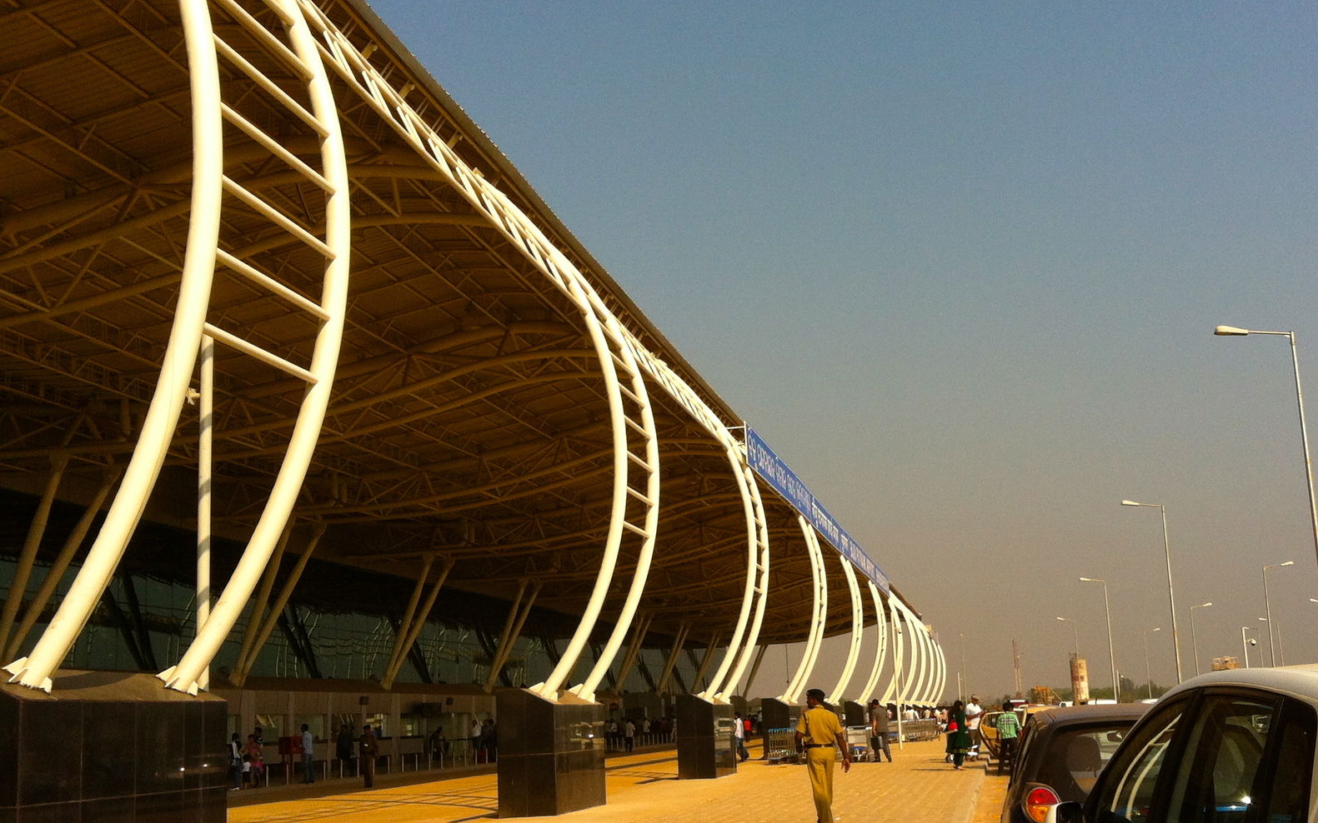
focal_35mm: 45
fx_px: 1616
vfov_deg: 28.6
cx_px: 786
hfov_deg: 44.2
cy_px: 448
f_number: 2.8
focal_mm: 3.85
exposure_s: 1/1676
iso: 80
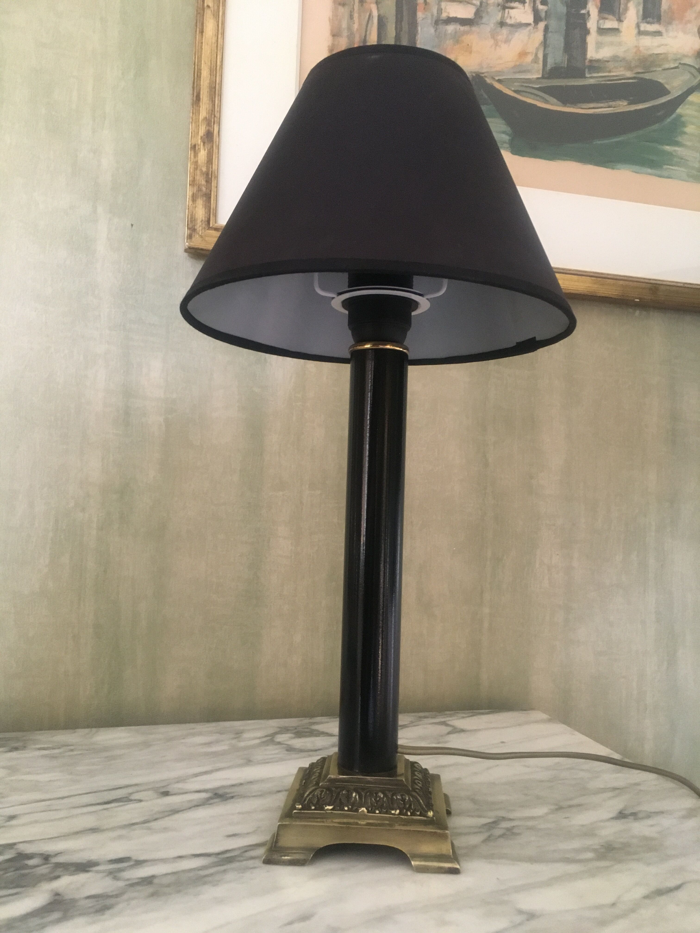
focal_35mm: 29
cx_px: 350
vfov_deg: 61.7
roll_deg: -2.1
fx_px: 782
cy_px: 466
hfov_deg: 48.2
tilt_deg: +2.1
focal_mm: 4.15
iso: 250
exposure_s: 1/25
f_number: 2.2
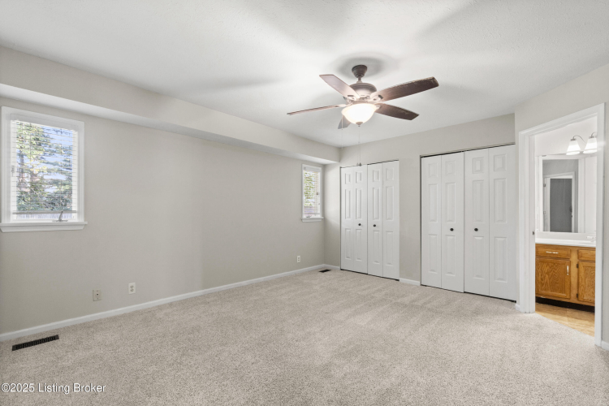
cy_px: 203
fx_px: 254
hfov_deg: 100.4
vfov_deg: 77.3
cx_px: 304
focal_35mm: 15
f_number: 8
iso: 400
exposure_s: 1/3
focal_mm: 10
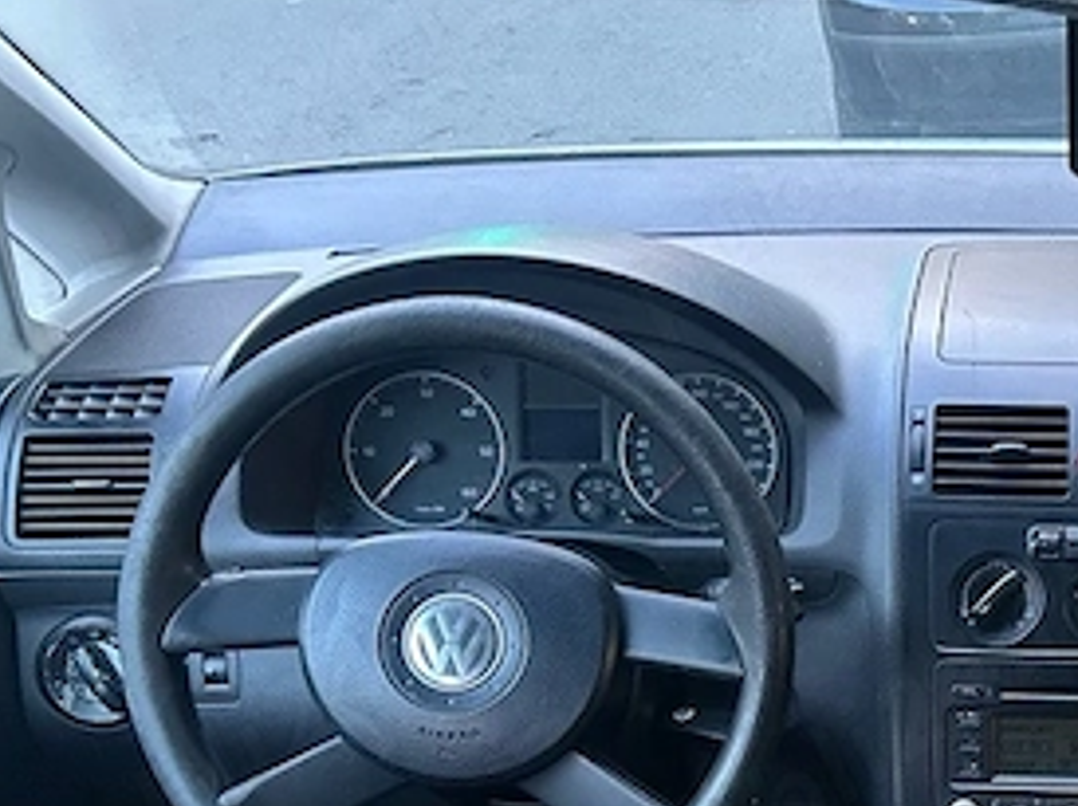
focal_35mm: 57
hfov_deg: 31.7
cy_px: 763
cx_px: 1035
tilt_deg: -34.7
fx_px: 1774
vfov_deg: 24.7
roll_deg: +0.9
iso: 500
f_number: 1.5
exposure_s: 1/33
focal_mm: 5.7
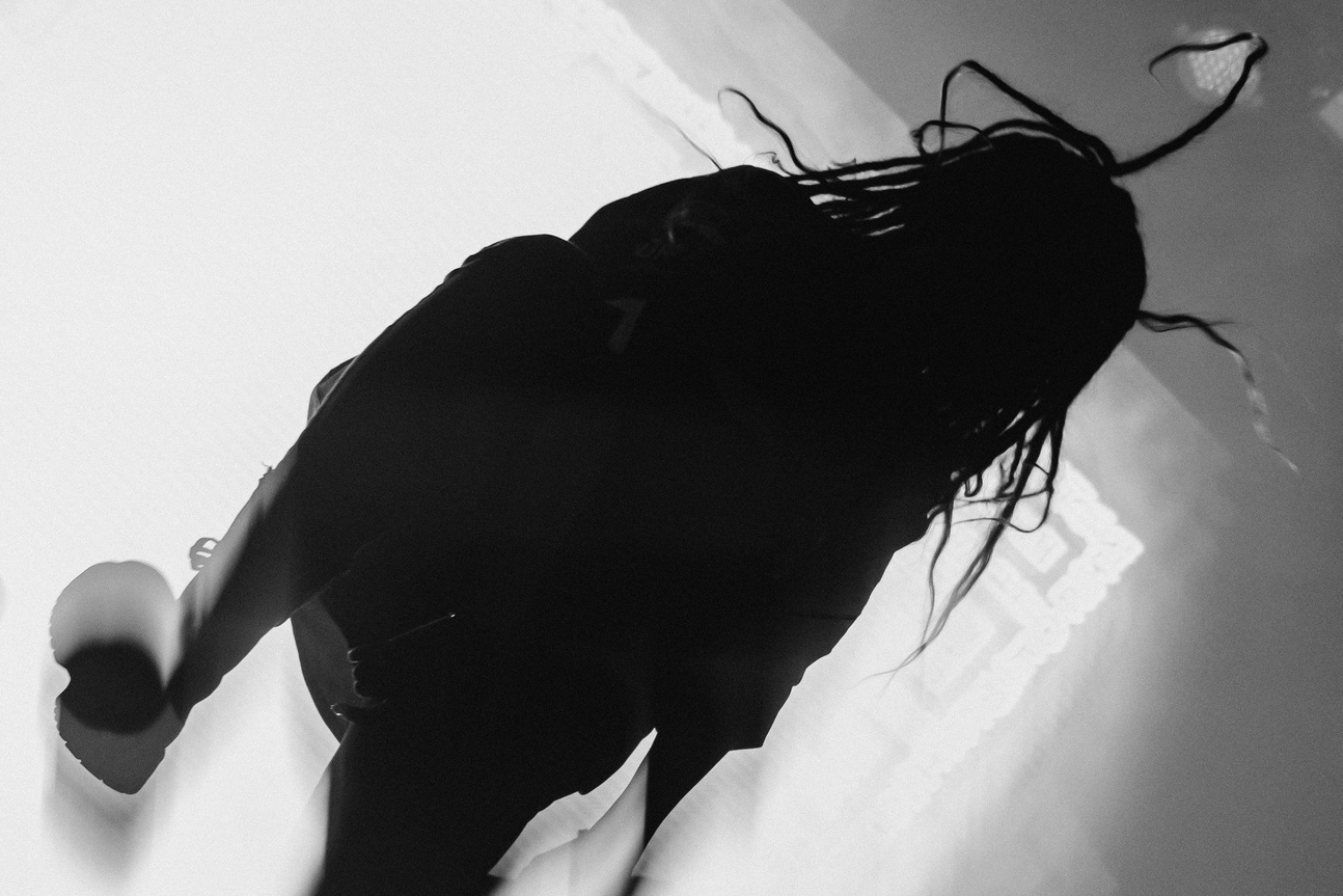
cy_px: 630
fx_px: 3134
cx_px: 306
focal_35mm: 84
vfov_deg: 16.2
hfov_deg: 23.9
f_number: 4
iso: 1600
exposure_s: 1/250
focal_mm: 34
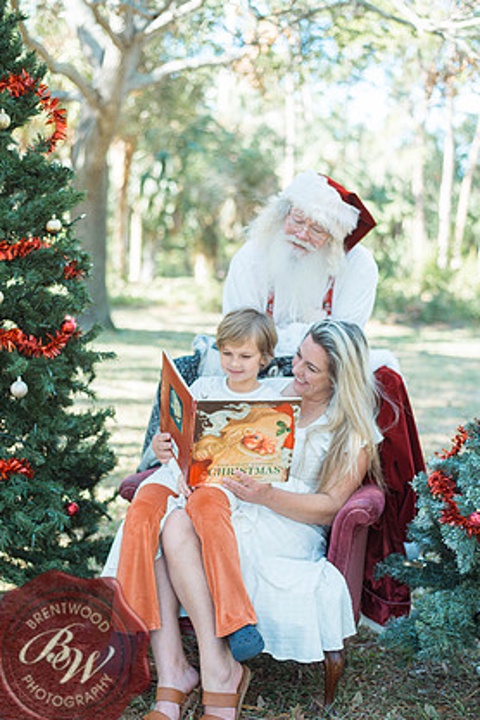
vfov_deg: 36.9
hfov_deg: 25.1
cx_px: 231
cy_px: 385
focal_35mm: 54
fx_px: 1080
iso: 125
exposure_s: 1/320
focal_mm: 50
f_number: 2.5
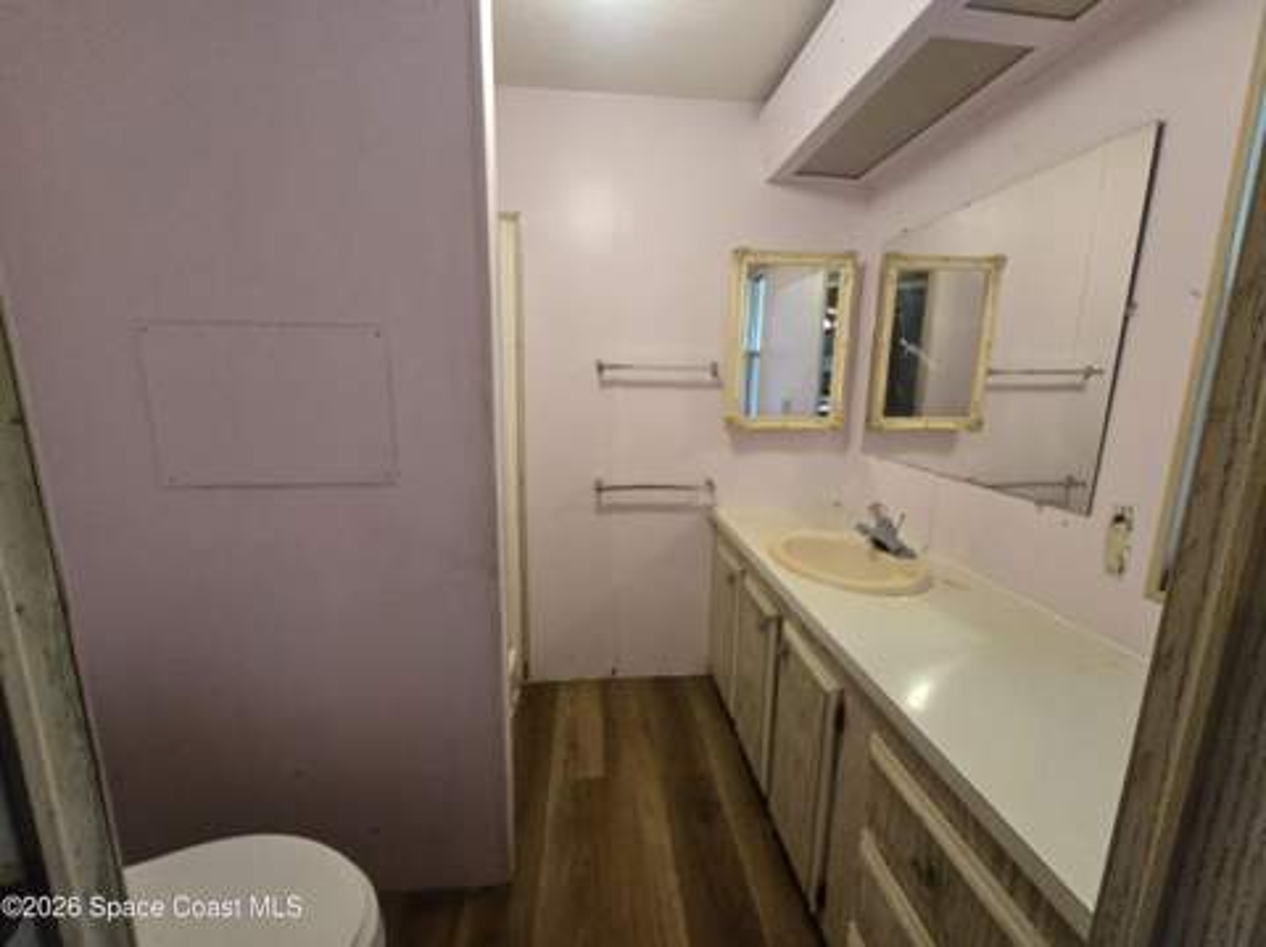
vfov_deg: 89.8
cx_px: 633
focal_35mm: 13
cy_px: 474
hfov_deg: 106.2
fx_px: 475
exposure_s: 1/60
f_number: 2.2
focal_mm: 1.7
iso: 320
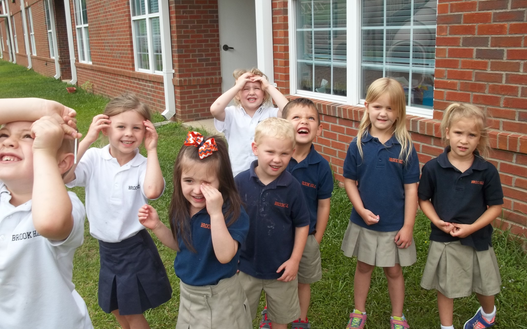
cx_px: 264
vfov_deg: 36.2
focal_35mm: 35
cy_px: 143
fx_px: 503
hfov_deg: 55.3
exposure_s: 1/200
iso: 64
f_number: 3.3
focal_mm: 5.9
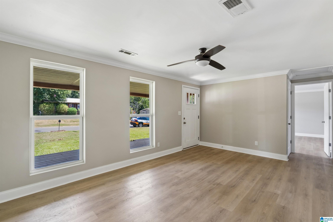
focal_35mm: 16
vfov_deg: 73.7
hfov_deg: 96.7
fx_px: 148
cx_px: 166
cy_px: 111
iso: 400
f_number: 13
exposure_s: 1/5
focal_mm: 16
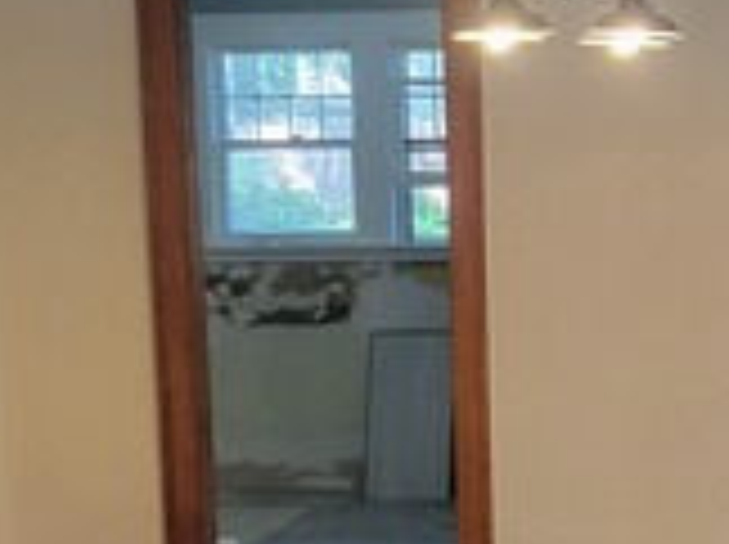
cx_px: 664
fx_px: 2250
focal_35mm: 107
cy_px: 557
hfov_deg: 18.1
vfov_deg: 13.6
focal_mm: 5.4
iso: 250
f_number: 1.8
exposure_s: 1/120
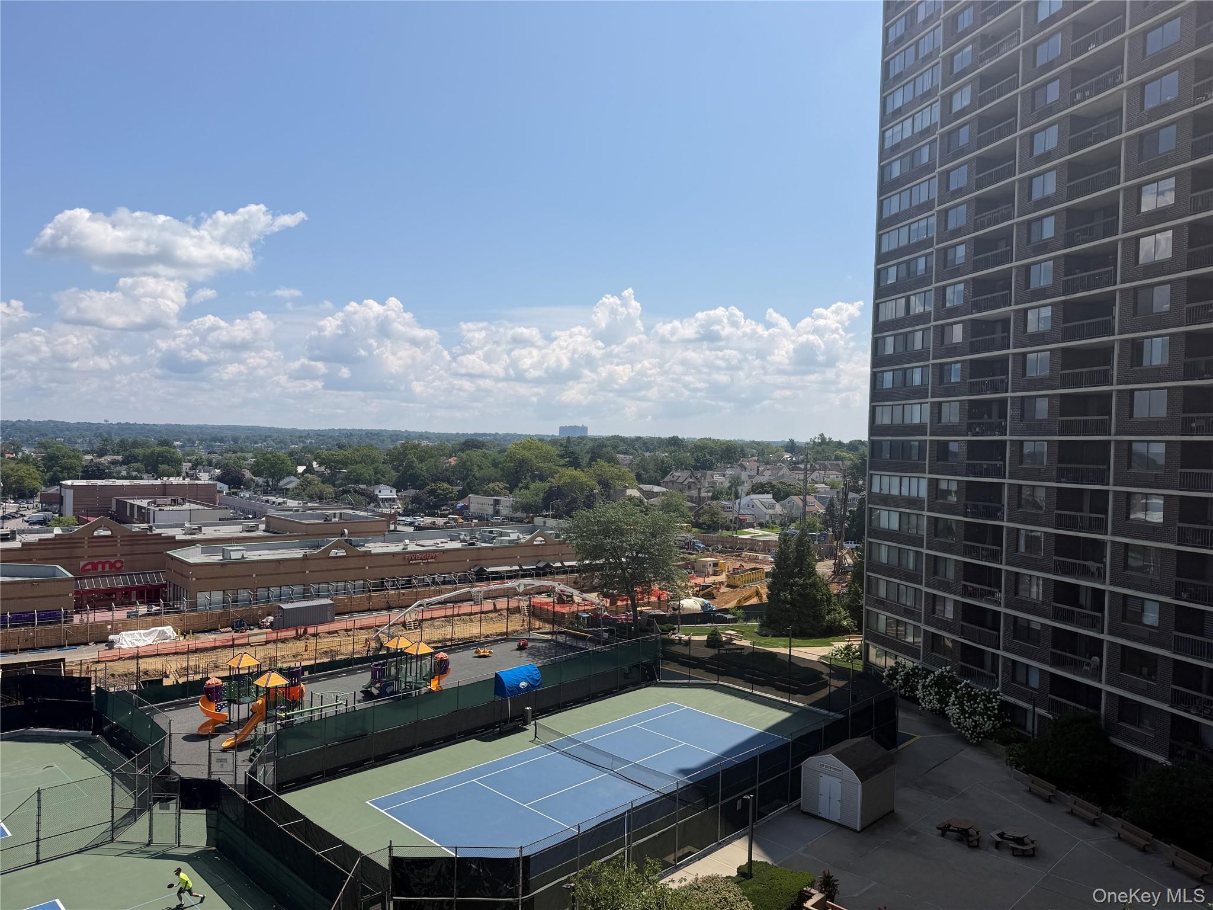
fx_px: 841
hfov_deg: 71.6
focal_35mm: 24
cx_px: 606
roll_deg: -0.7
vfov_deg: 56.8
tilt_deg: -1.9
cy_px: 455
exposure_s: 1/7353
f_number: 1.78
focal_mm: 6.76
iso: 80
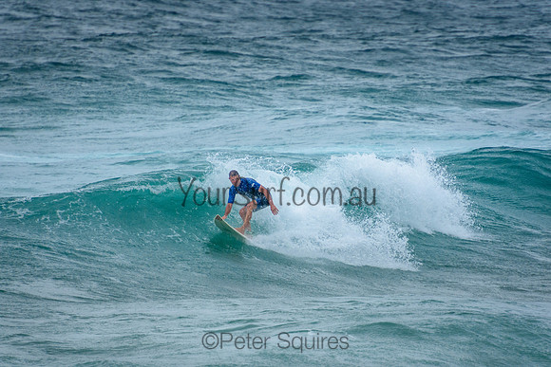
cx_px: 276
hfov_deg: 3.4
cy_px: 184
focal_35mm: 600
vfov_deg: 2.3
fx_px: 9185
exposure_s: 1/2000
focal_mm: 400
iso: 560
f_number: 5.6
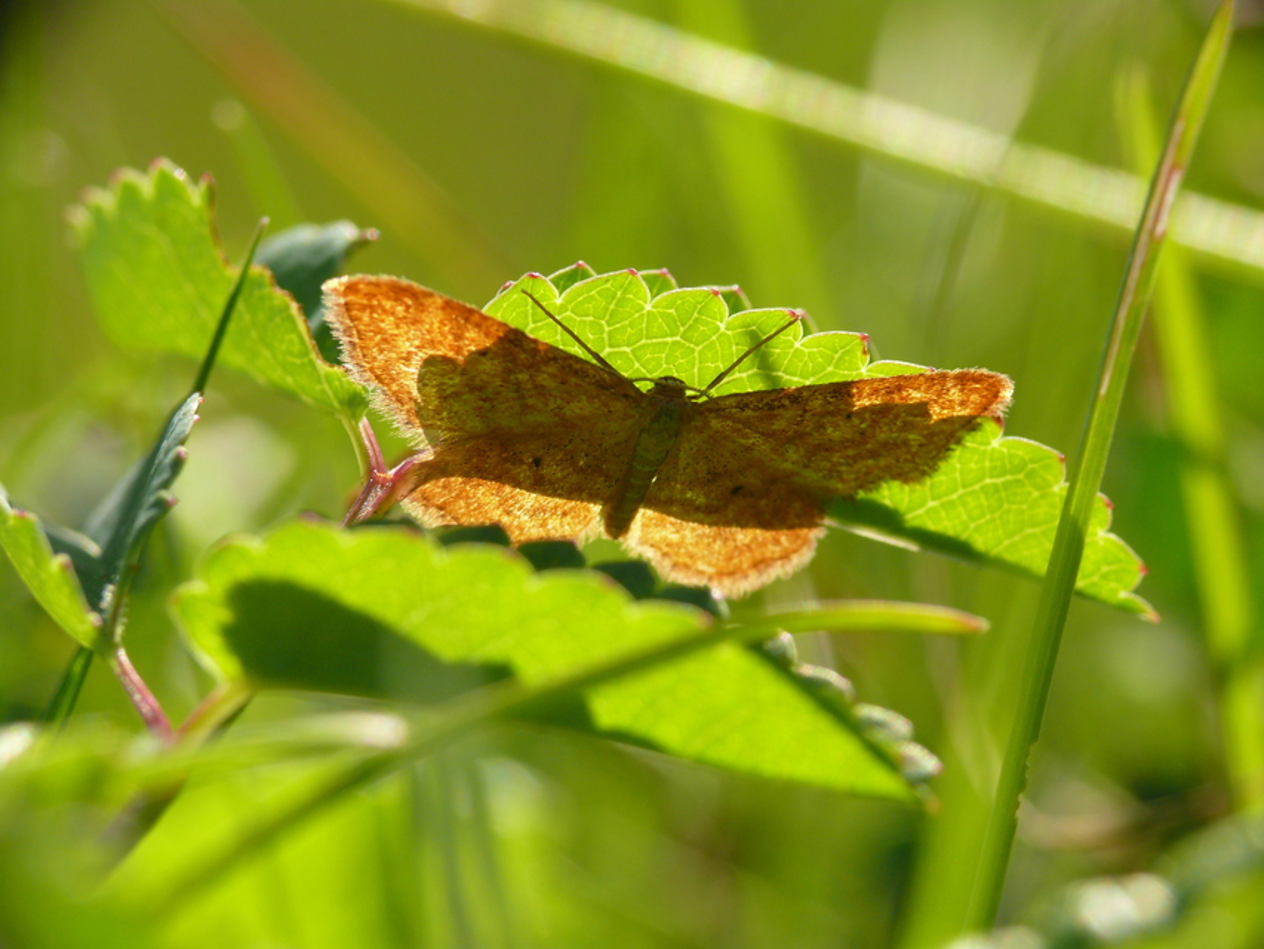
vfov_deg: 12.1
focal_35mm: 123
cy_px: 474
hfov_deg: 16.0
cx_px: 632
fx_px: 4492
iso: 100
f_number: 5
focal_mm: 26.1
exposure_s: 1/400
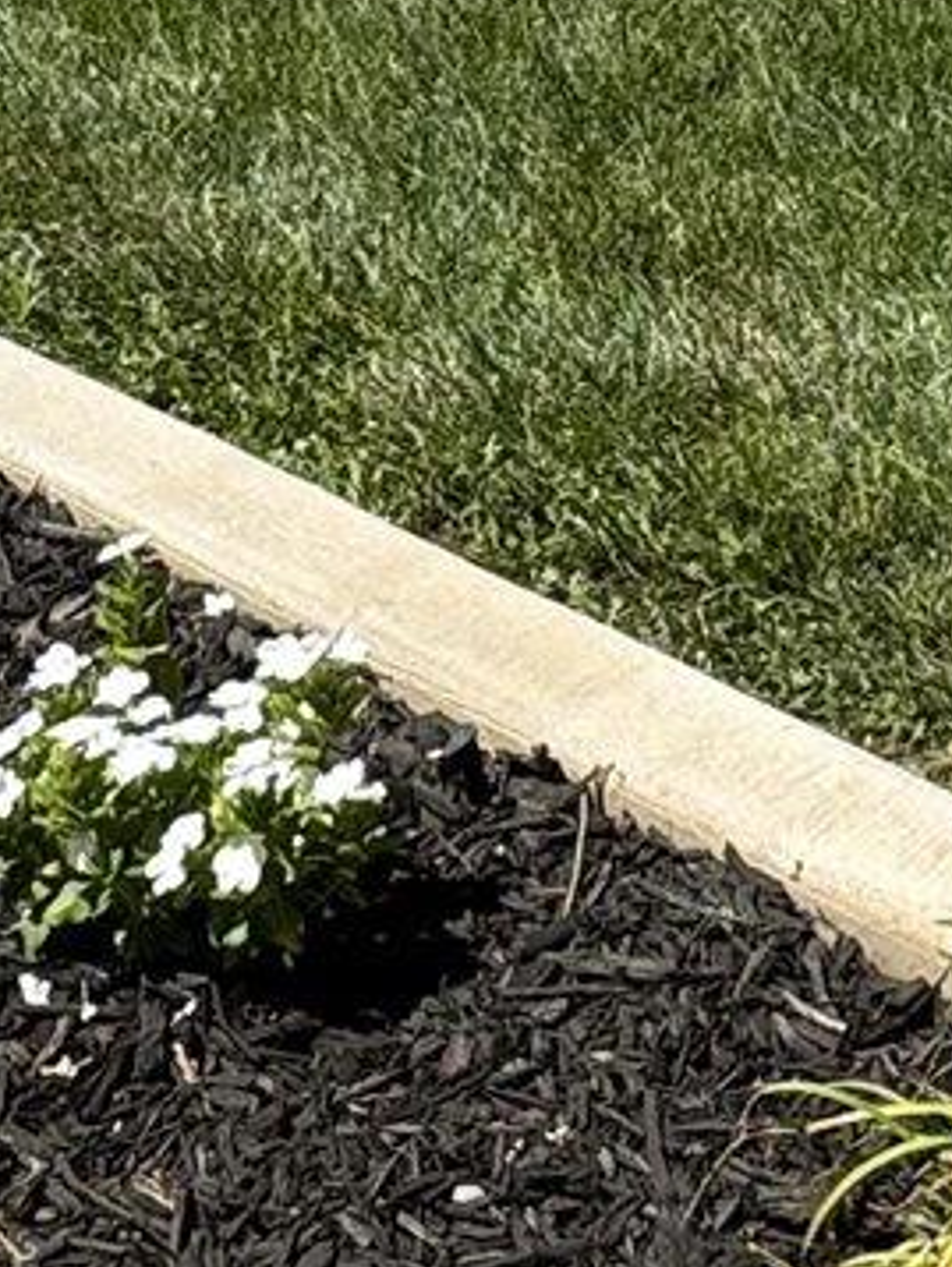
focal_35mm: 90
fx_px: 3296
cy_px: -789
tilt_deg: -4.9
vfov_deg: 18.5
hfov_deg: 16.4
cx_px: 665
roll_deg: +1.9
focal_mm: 2.22
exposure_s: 1/1832
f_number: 2.2
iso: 50
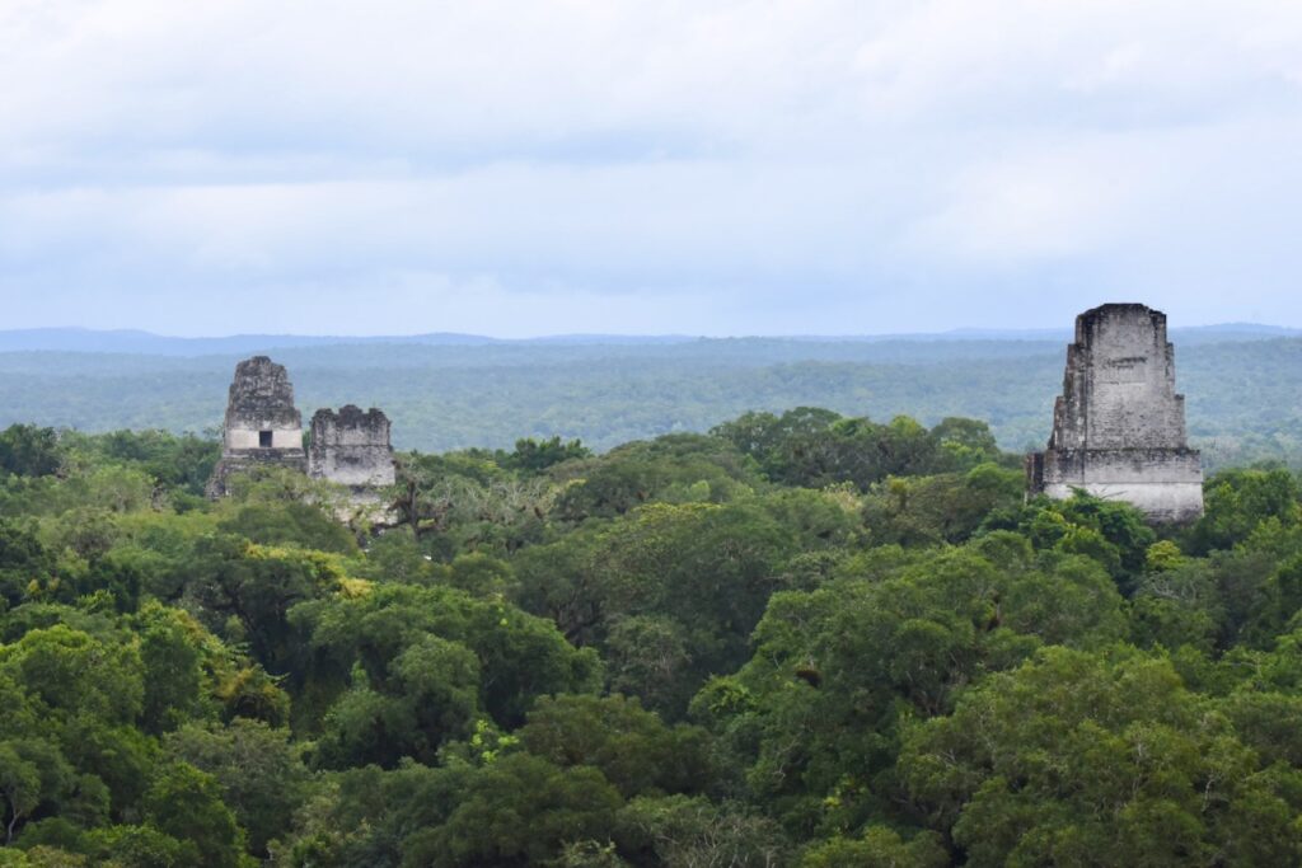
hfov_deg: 20.0
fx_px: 3689
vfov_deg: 13.4
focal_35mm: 102
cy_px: 434
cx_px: 651
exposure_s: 1/320
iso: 1600
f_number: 14
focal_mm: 102
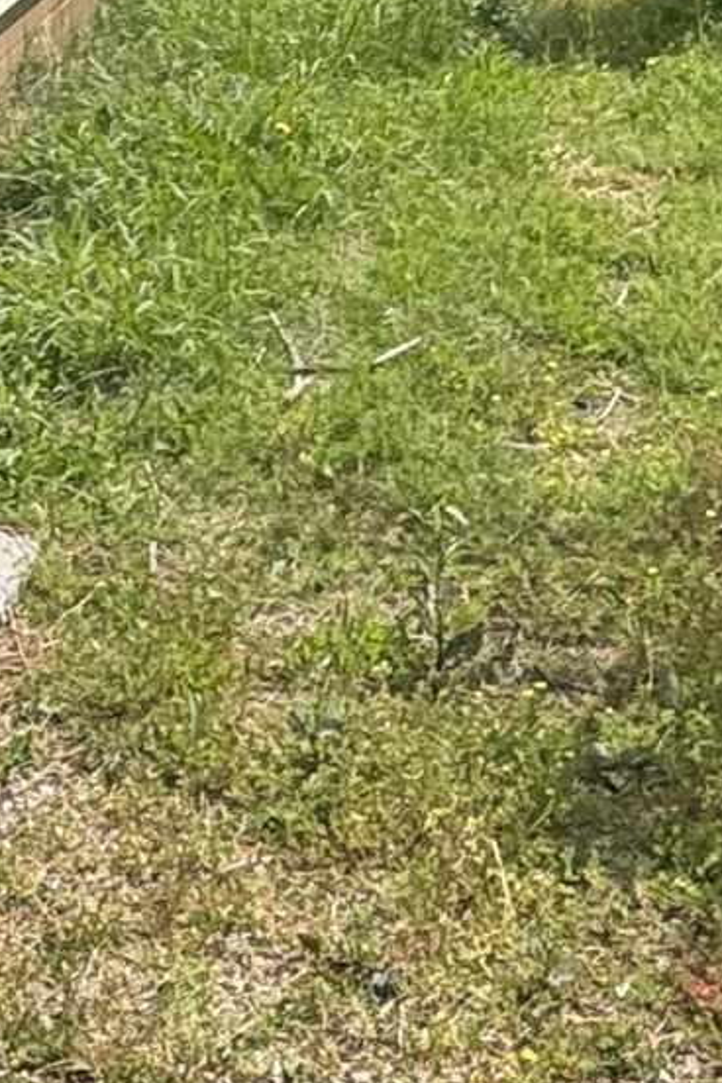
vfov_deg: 21.6
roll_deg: +0.9
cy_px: -461
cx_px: -31
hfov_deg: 16.4
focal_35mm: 81
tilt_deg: +1.0
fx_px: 2437
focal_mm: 2.22
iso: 50
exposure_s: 1/2273
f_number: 2.2
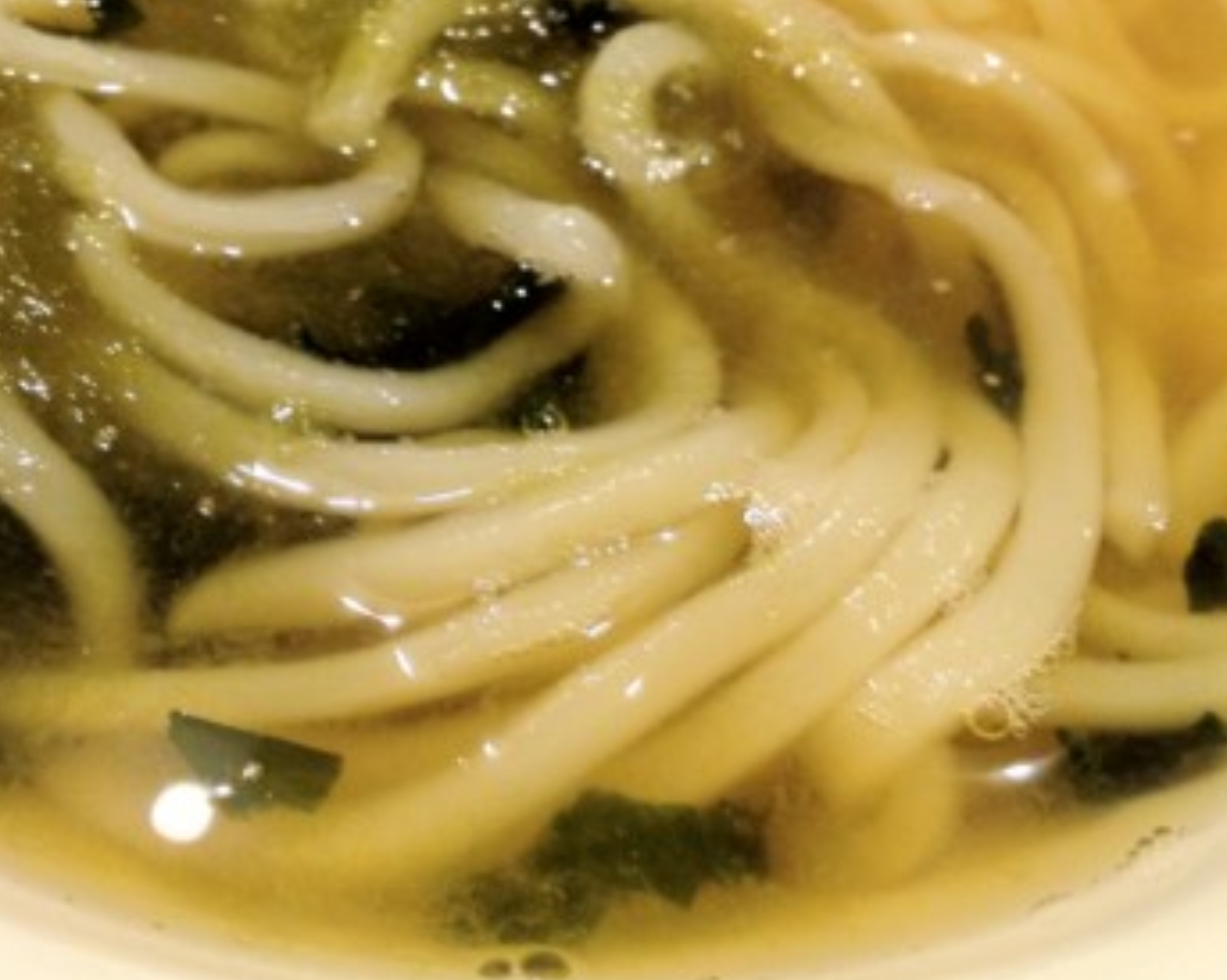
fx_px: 1851
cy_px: 340
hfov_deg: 36.5
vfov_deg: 29.5
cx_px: 472
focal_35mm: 51
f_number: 2.4
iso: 250
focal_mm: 4.28
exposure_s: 1/20
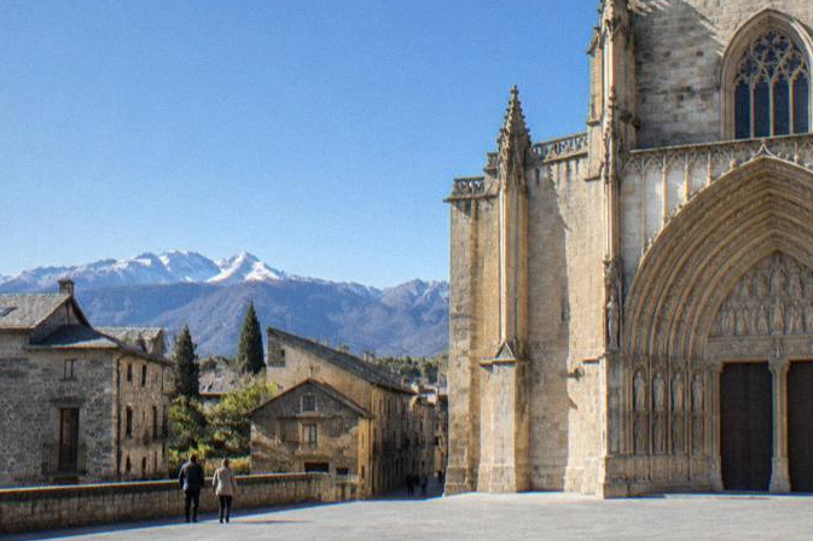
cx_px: 542
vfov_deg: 25.9
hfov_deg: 37.8
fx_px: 1174
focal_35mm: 52
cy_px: 234
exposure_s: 1/640
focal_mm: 35
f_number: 9
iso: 320
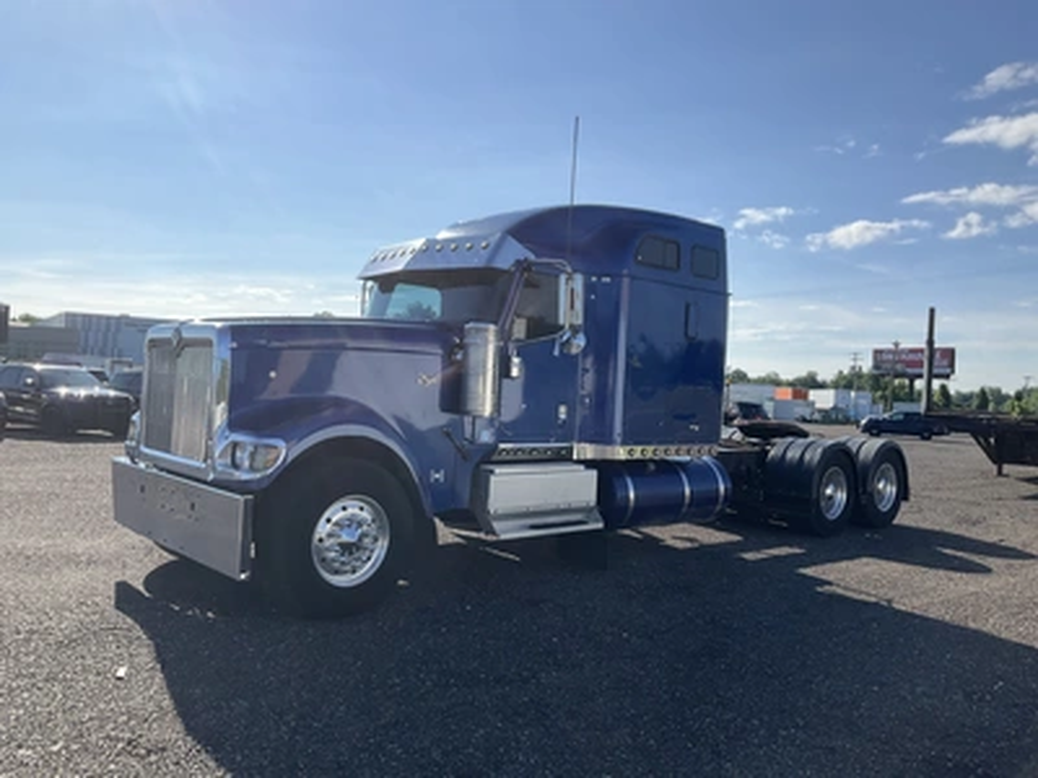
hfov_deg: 61.7
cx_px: 519
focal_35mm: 29
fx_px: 870
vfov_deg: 48.2
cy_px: 389
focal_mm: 3
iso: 25
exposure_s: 1/3125
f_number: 1.8
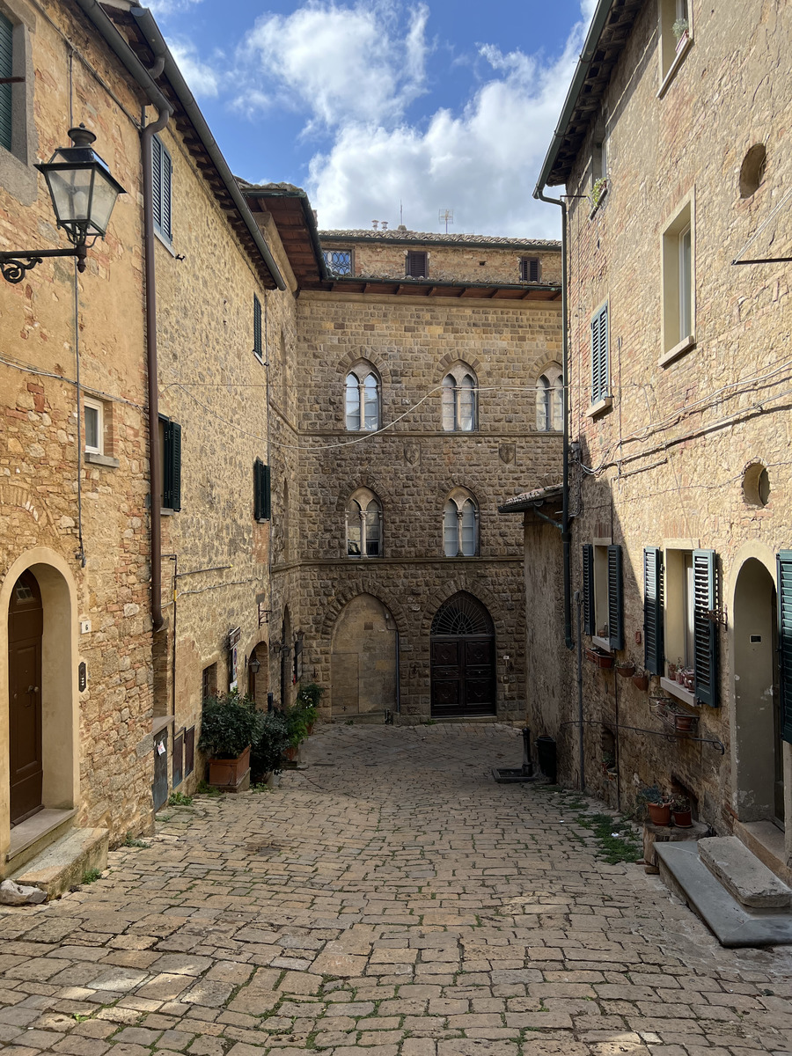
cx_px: 396
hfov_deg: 53.1
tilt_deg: +0.3
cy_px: 528
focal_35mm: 26
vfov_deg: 67.3
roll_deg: +0.5
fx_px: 793
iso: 50
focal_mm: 5.7
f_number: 1.5
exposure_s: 1/2208
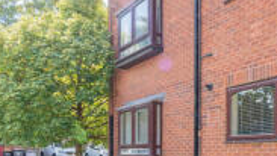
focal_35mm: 38
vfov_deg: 30.4
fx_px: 279
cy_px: 126
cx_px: 211
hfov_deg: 50.4
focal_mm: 14
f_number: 6.3
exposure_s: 1/100
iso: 100
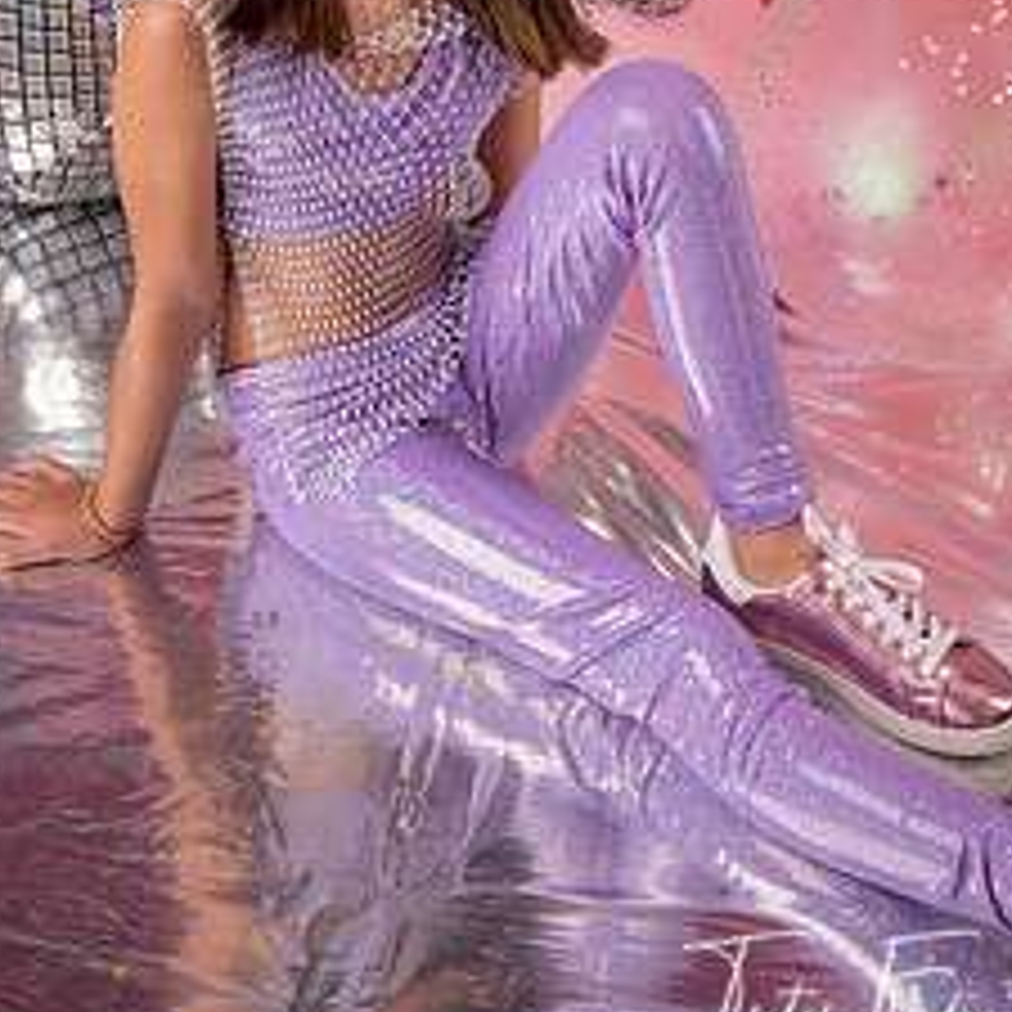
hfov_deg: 23.7
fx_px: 2415
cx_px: 495
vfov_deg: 23.2
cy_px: 148
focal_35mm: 73
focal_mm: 43
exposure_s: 1/100
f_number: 5
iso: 160
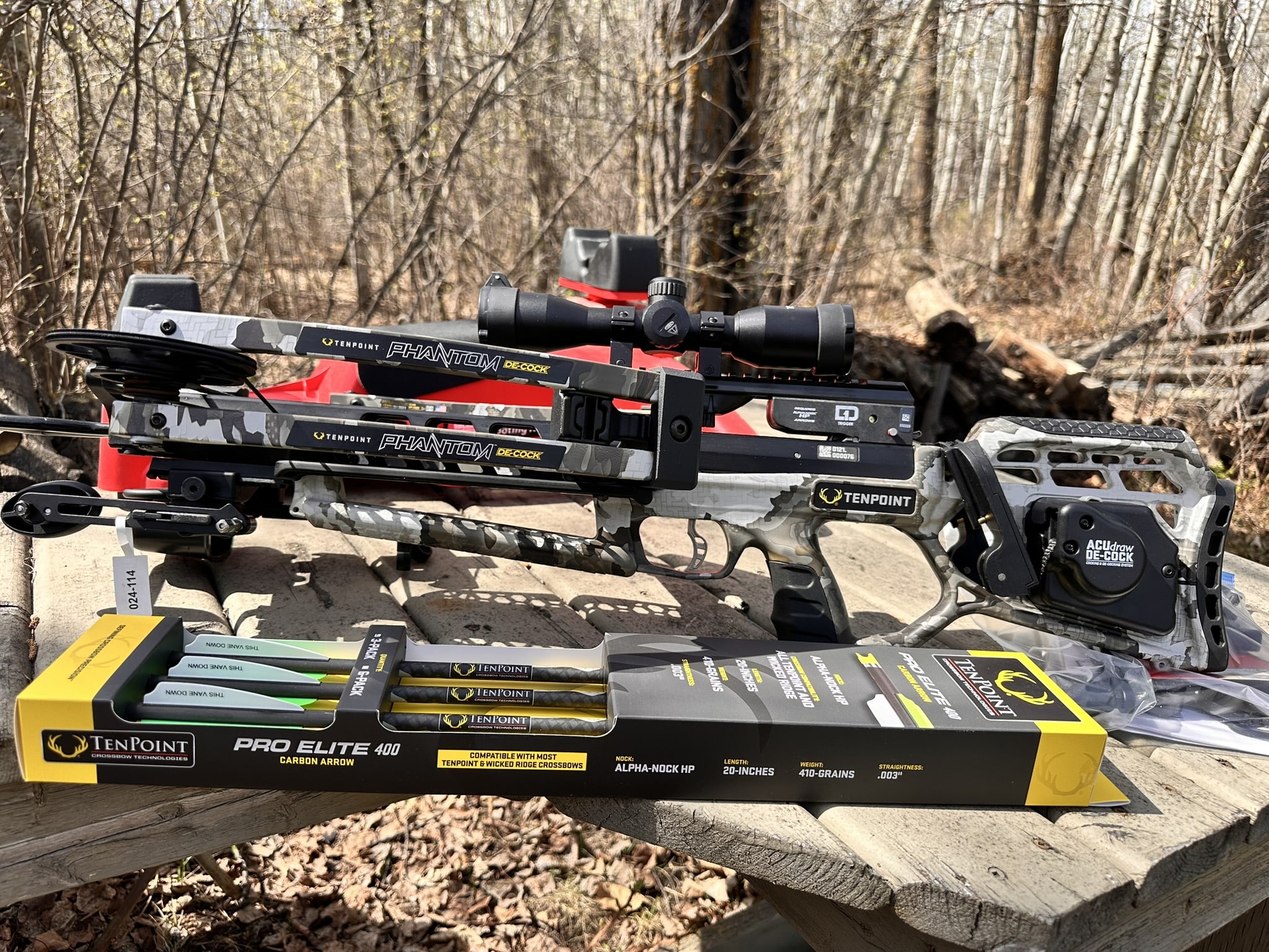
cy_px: 476
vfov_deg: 56.8
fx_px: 880
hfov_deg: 71.6
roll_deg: -1.7
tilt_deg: -19.1
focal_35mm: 24
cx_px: 634
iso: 80
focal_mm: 6.86
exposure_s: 1/1083
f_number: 1.78
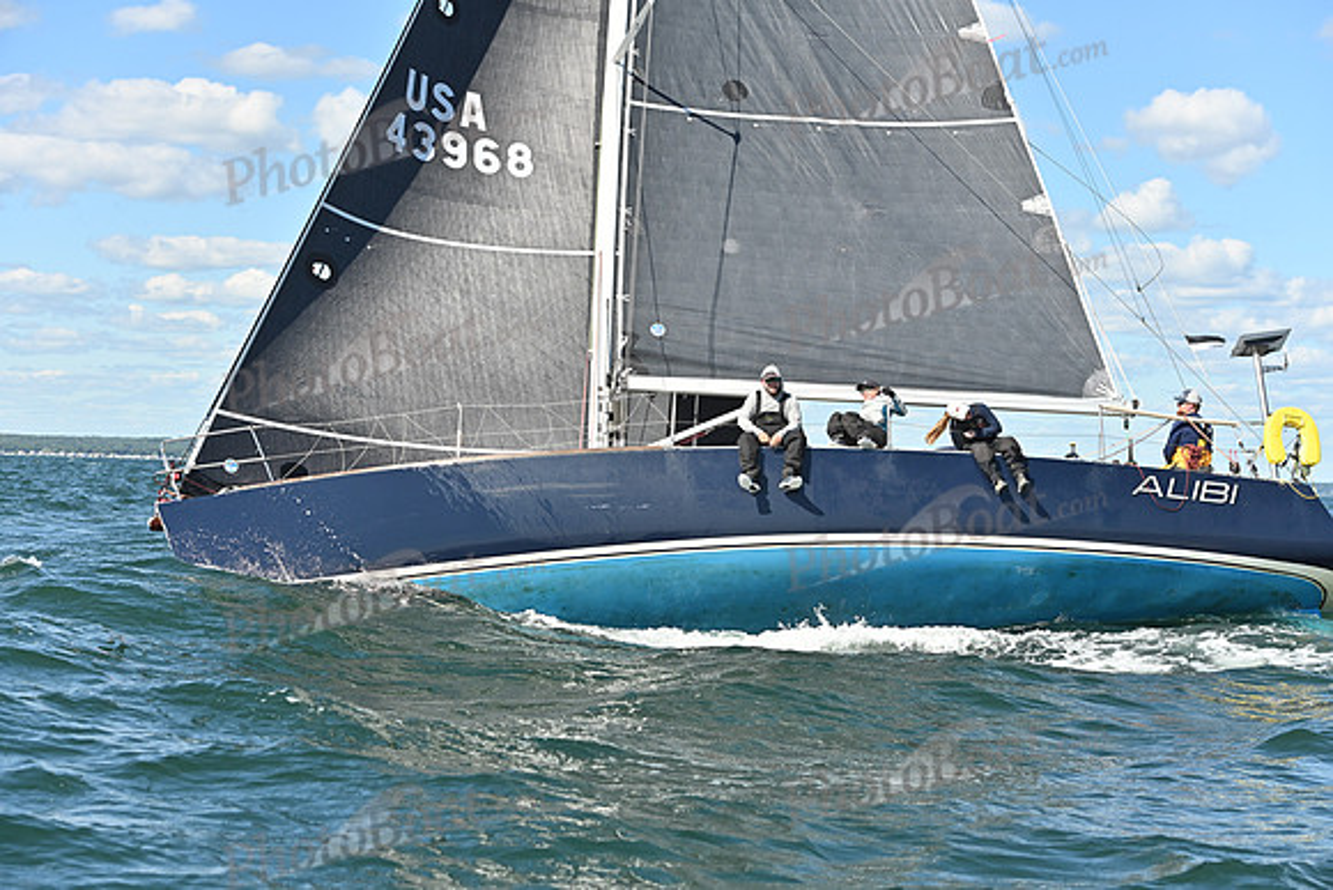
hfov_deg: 28.8
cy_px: 445
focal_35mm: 70
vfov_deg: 19.5
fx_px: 2592
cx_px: 666
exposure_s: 1/1600
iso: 320
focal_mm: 70
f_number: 5.6
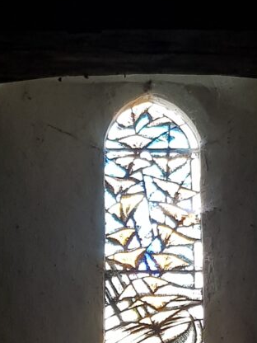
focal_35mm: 64
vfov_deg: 28.1
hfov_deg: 22.9
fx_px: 634
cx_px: 135
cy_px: 357
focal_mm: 4.2
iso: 64
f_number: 1.7
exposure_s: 1/50
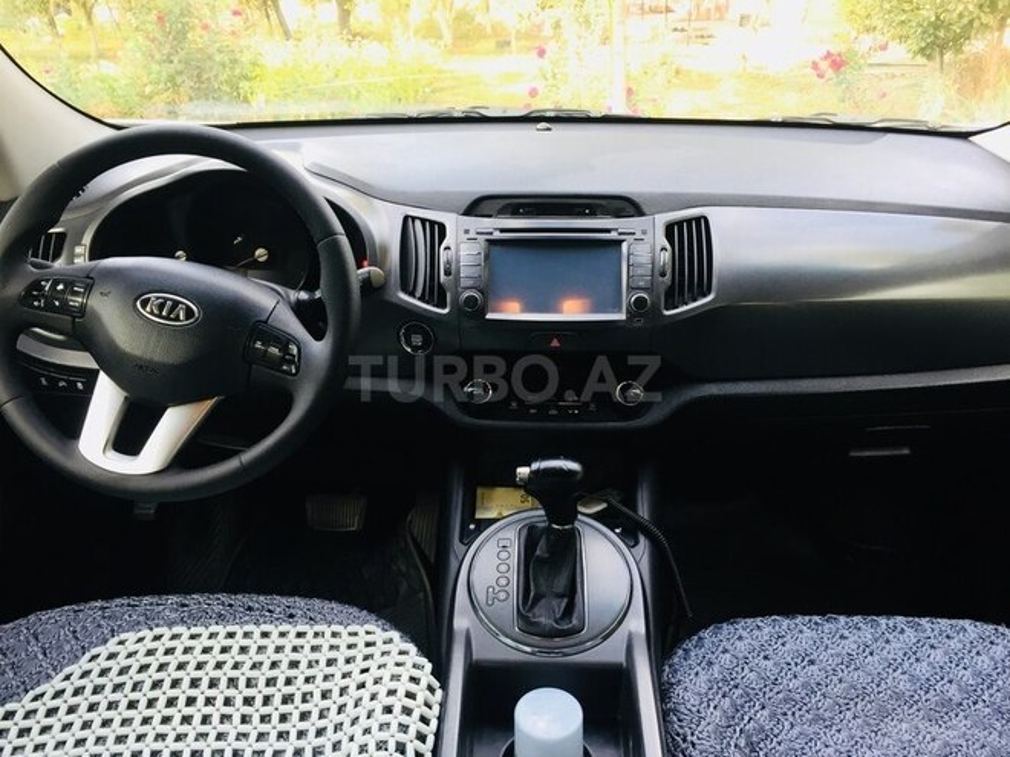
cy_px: 378
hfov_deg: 61.7
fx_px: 846
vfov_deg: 48.2
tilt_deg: -25.0
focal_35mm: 29
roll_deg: -0.8
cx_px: 505
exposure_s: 1/33
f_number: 2.2
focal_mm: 4.15
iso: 32
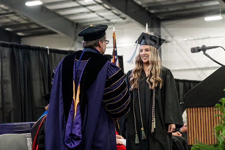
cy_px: 75
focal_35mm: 86
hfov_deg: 23.6
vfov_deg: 15.9
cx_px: 112
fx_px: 538
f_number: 4.5
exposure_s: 1/200
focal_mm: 86
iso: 4000
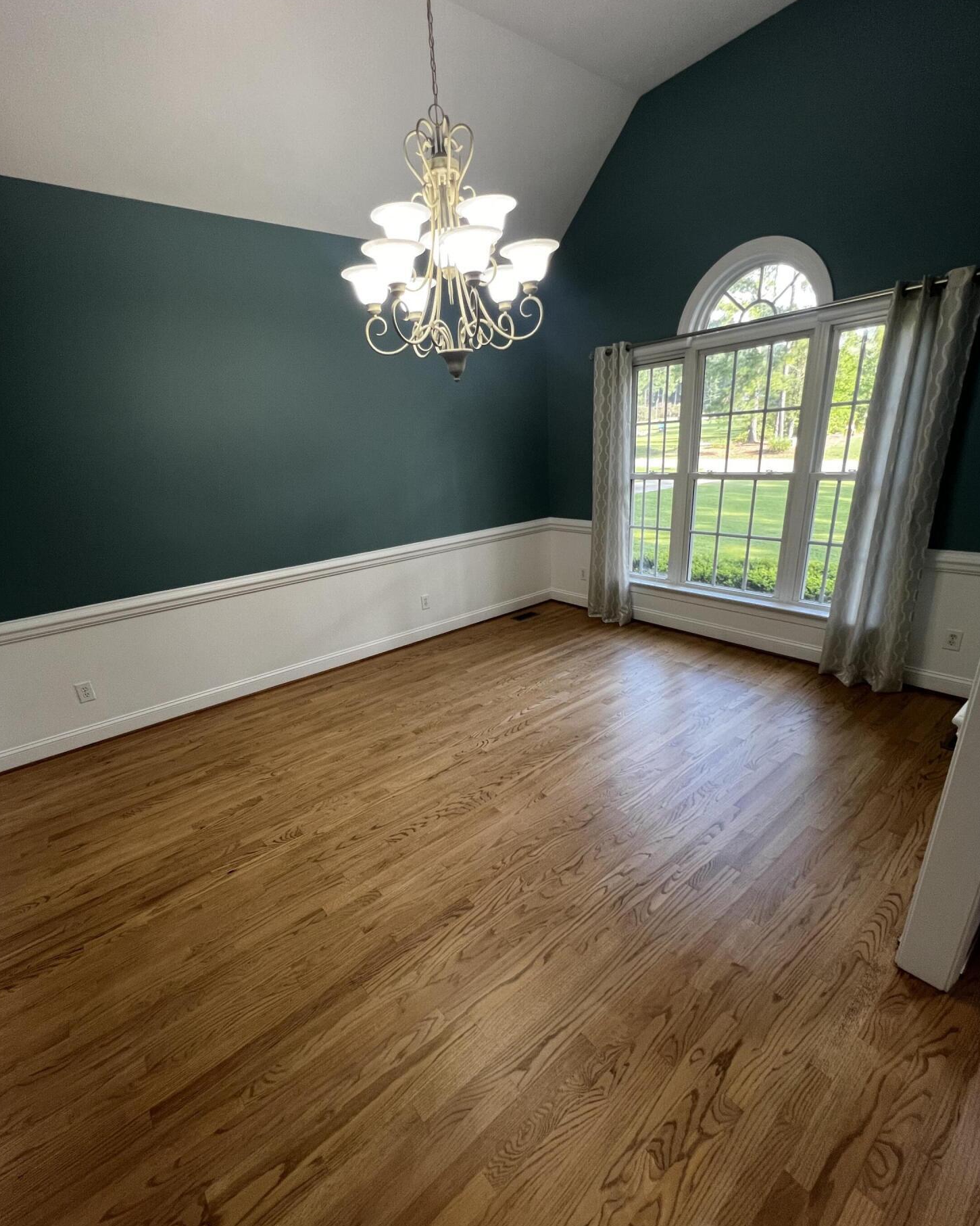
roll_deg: +4.5
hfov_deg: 88.0
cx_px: 479
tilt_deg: -19.1
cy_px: 640
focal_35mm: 14
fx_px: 508
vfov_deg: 100.6
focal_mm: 1.57
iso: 200
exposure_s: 1/120
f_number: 1.8
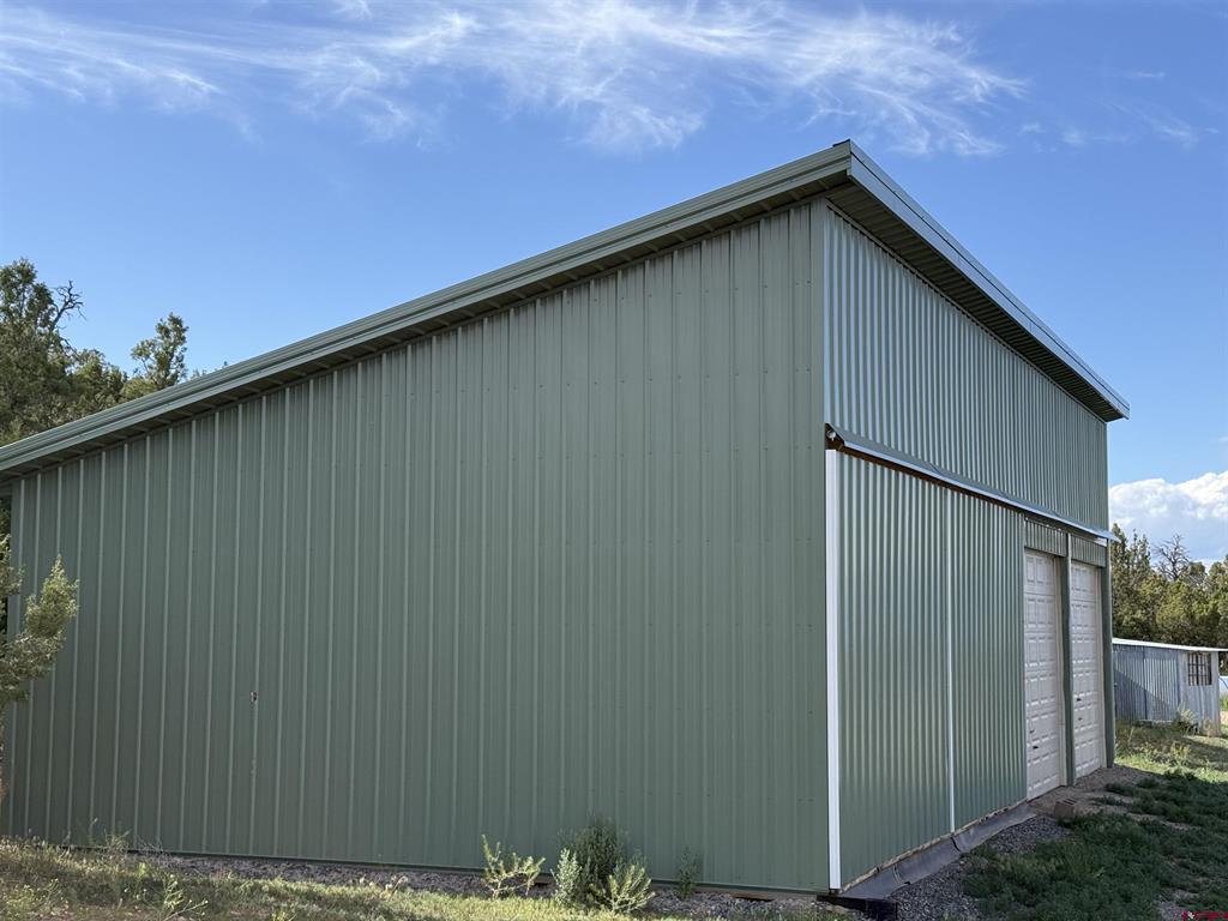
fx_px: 1703
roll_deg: -0.5
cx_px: 614
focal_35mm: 48
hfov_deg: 39.7
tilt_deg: +5.9
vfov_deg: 30.3
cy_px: 460
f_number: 1.78
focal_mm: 6.76
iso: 64
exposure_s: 1/3226
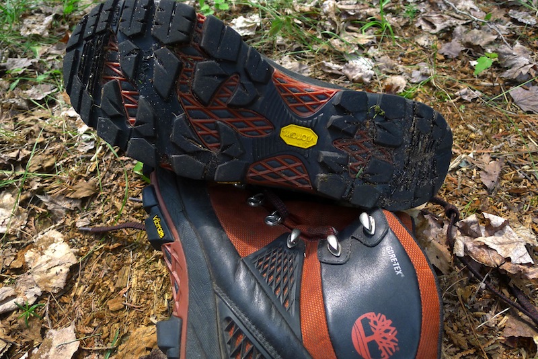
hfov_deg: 73.7
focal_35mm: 24
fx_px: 359
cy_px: 180
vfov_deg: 53.2
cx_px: 269
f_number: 2
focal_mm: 5.1
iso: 100
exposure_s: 1/125
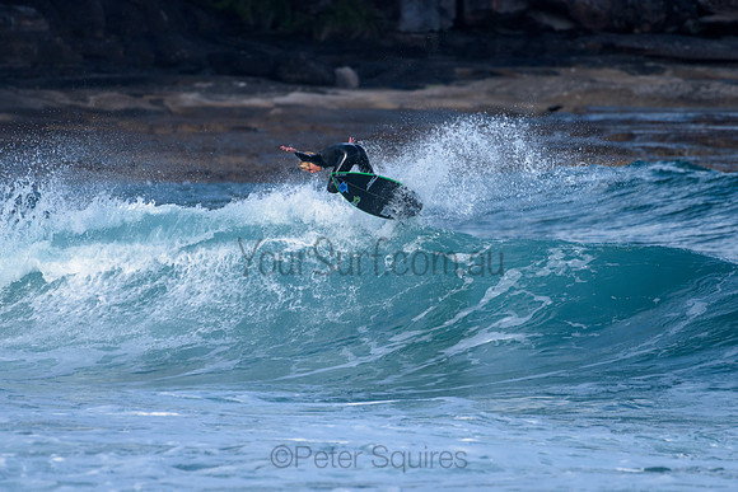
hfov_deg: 3.4
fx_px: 12554
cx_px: 369
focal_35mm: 612
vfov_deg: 2.2
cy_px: 246
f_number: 5.6
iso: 320
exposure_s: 1/2000
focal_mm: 500
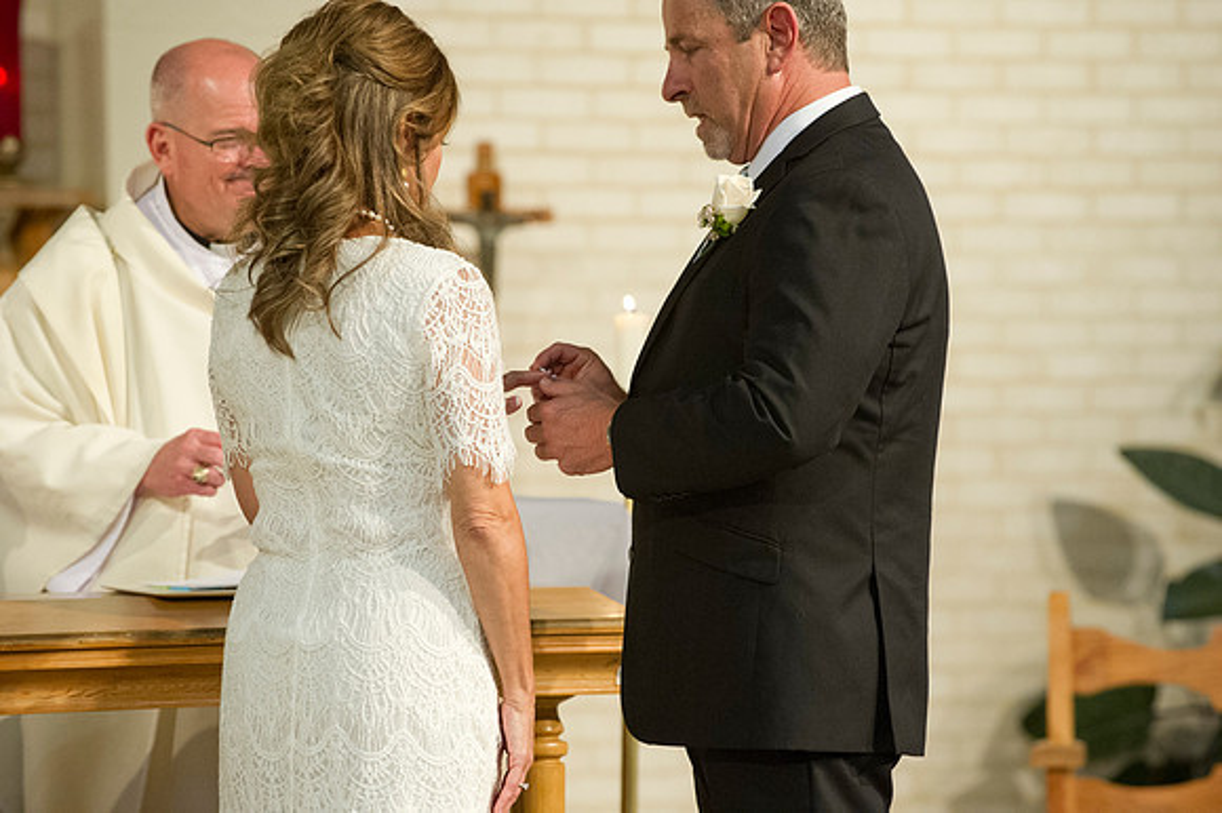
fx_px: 6785
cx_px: 611
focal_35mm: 200
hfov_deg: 10.3
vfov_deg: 6.9
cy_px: 406
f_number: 4
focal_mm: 200
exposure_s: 1/160
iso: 5000
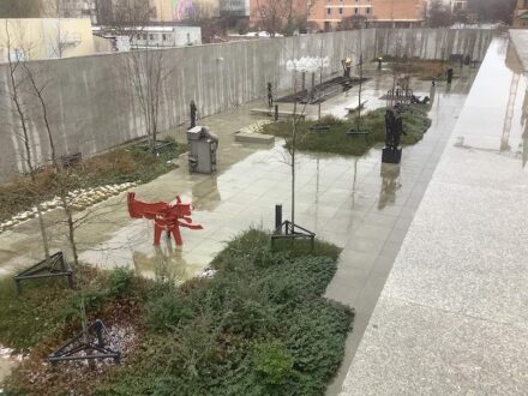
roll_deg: -1.3
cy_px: 198
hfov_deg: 58.4
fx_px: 473
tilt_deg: -22.3
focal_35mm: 31
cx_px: 264
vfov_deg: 45.4
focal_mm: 3.3
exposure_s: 1/120
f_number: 2.4
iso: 64
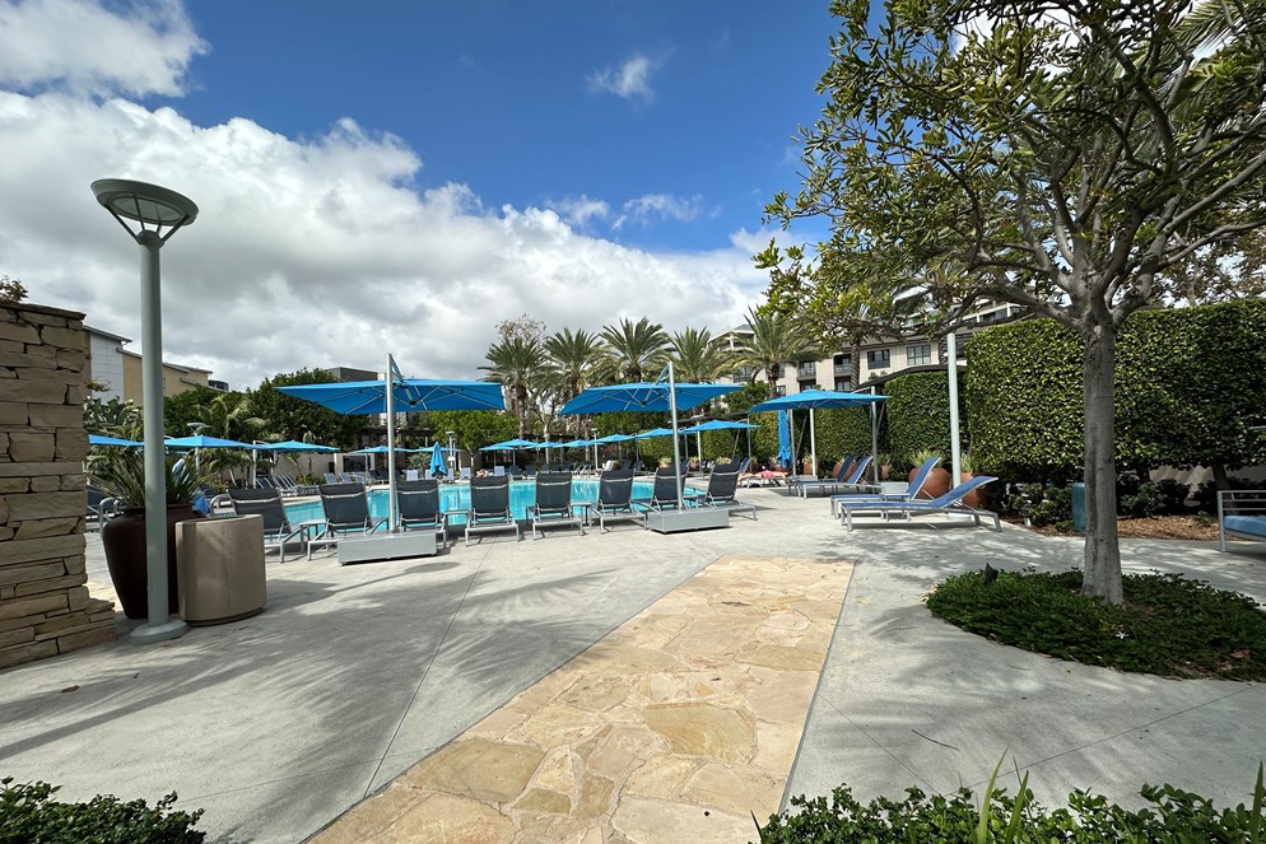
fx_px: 528
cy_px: 452
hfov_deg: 100.4
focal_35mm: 15
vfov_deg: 77.2
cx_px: 647
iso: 50
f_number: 2.2
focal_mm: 2.22
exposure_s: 1/3610
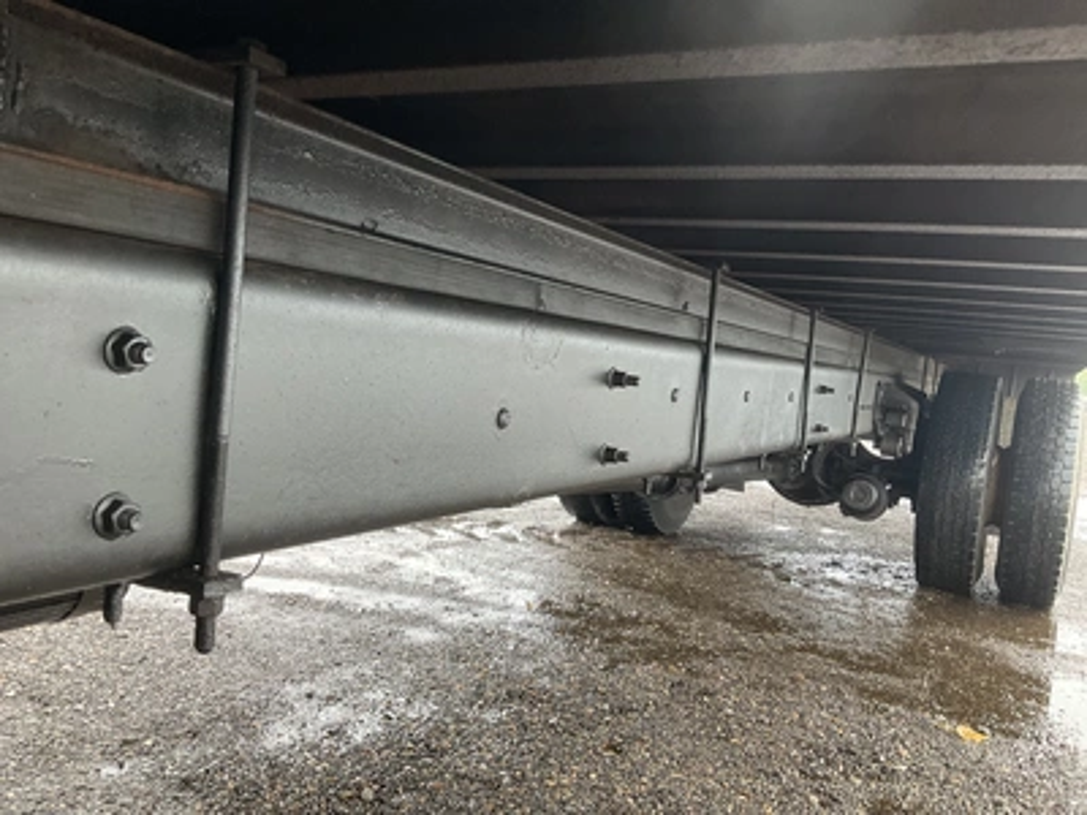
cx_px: 544
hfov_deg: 61.7
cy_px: 408
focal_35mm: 29
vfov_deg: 48.2
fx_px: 911
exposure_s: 1/114
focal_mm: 3
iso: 64
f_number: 1.8
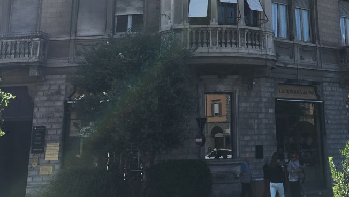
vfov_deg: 18.1
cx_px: 244
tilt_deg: +20.0
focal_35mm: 62
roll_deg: +0.9
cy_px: -59
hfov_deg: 33.4
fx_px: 574
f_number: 2.2
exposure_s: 1/1012
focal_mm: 4.15
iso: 25
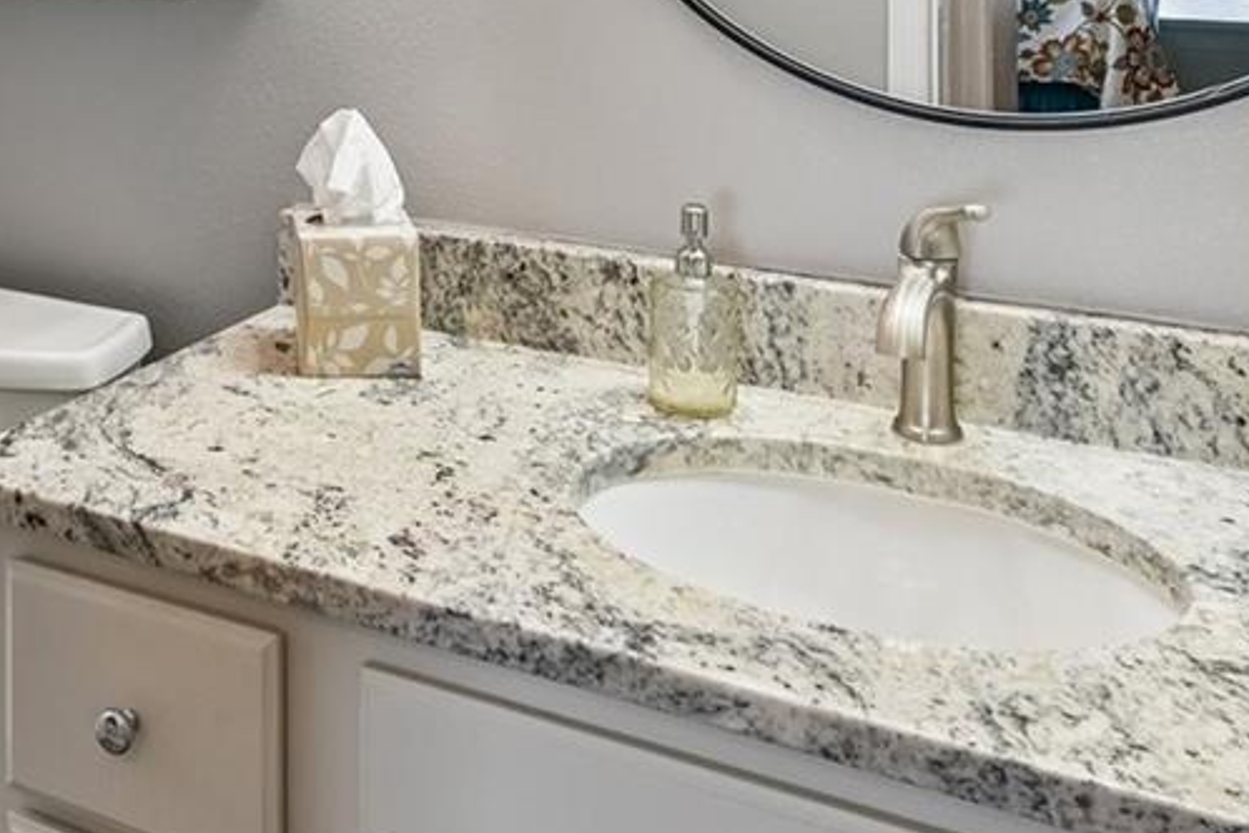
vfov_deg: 27.0
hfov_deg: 41.6
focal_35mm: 45
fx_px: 1561
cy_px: -123
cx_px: 236
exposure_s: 1/50
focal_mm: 14
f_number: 8
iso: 400
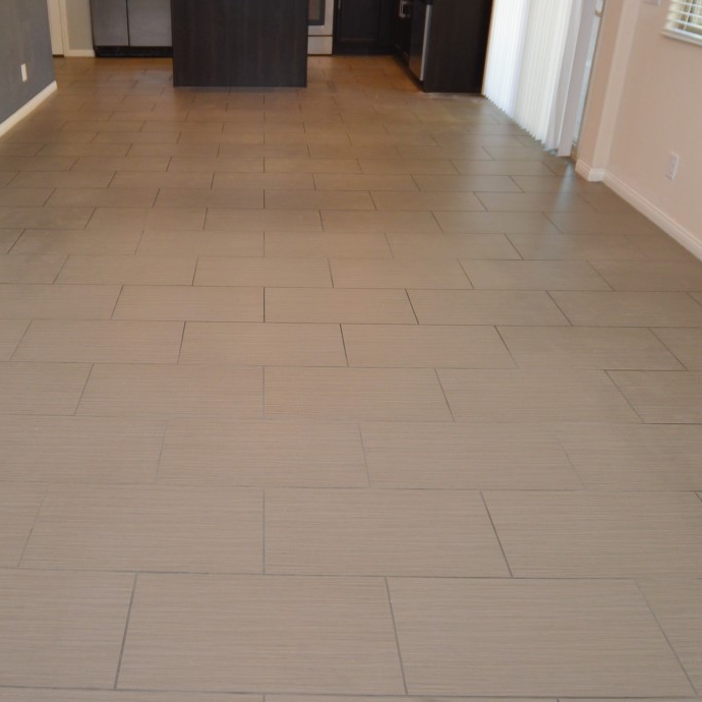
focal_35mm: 30
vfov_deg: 53.4
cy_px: 257
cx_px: 243
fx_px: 688
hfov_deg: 53.1
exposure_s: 1/60
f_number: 3.5
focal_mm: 10
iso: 450
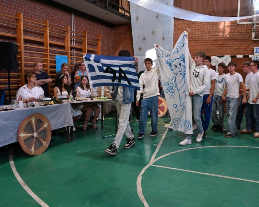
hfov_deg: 53.2
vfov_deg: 43.9
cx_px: 150
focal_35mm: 34
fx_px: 257
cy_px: 104
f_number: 5.6
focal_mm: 29.5
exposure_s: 1/125
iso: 1600
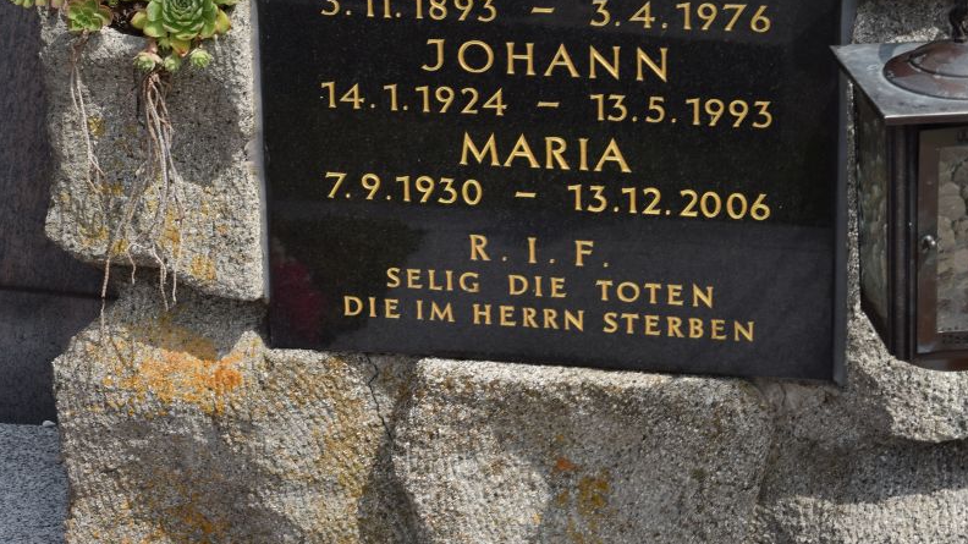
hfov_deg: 21.4
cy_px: 73
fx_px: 2566
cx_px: 485
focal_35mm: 100
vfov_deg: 12.0
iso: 200
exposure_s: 1/320
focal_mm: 42
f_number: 9
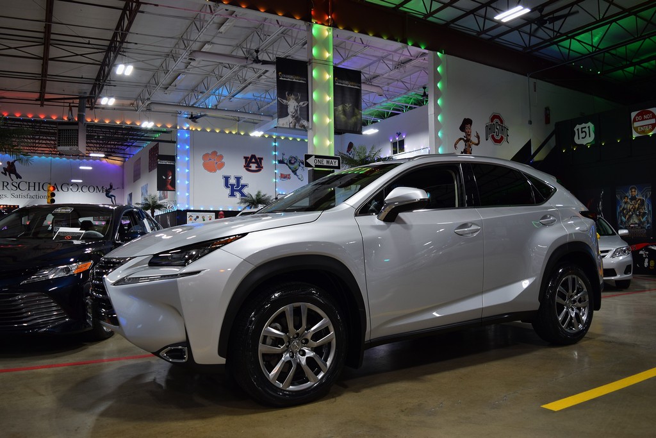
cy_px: 219
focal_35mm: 27
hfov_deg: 67.4
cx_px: 328
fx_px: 492
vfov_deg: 47.9
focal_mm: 18
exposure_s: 1/60
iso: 400
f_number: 4
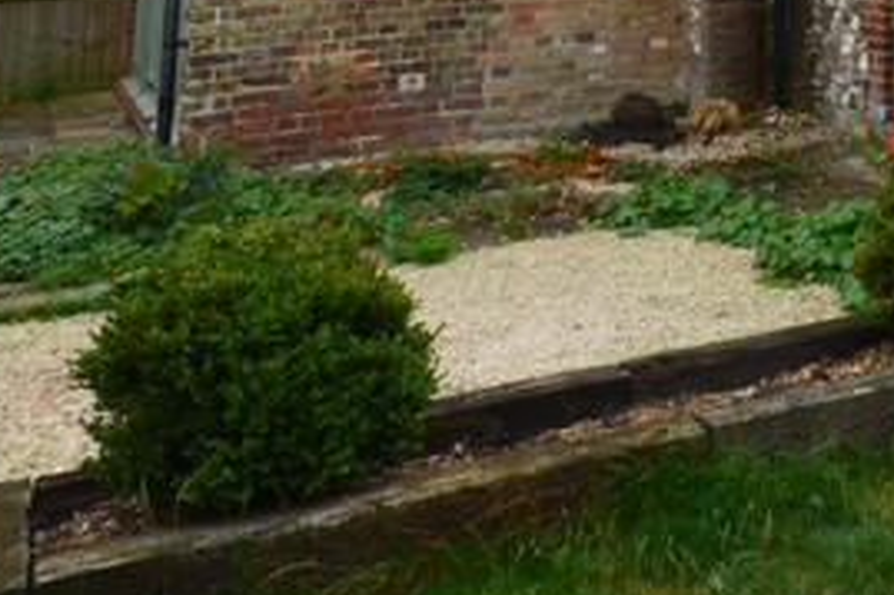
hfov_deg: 28.5
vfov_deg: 19.8
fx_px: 1415
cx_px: 1173
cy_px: -354
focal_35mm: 57
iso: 400
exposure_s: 1/80
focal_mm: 10
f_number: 8
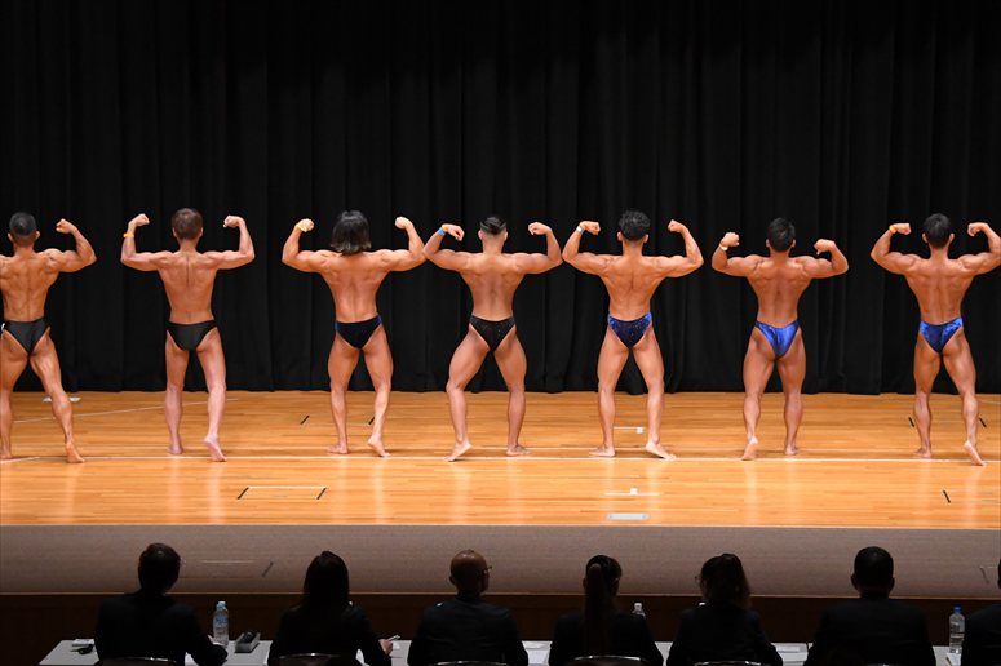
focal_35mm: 127
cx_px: 500
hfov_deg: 16.1
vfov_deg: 10.8
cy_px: 333
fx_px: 3530
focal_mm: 85
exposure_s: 1/400
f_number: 5.6
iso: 4000
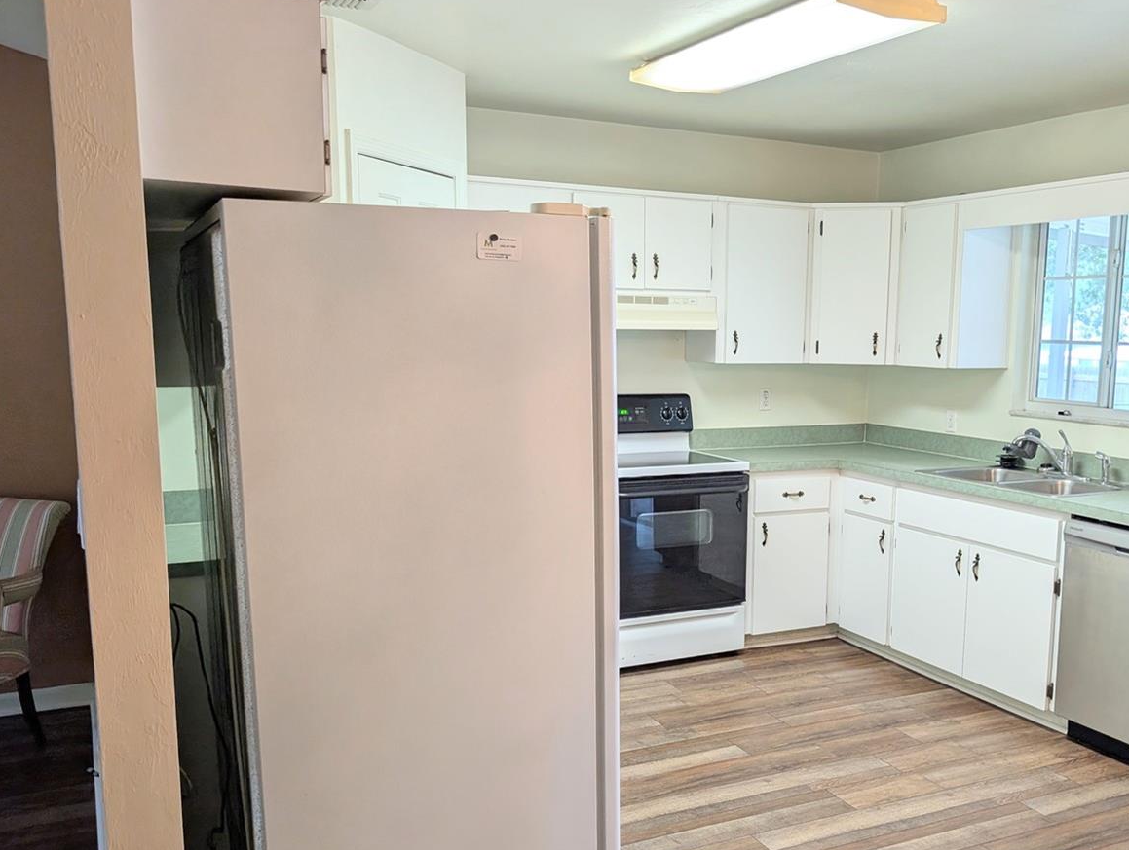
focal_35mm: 33
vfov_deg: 42.8
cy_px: 525
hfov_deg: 54.6
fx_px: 1078
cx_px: 710
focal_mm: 6.9
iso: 122
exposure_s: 1/60
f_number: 1.68
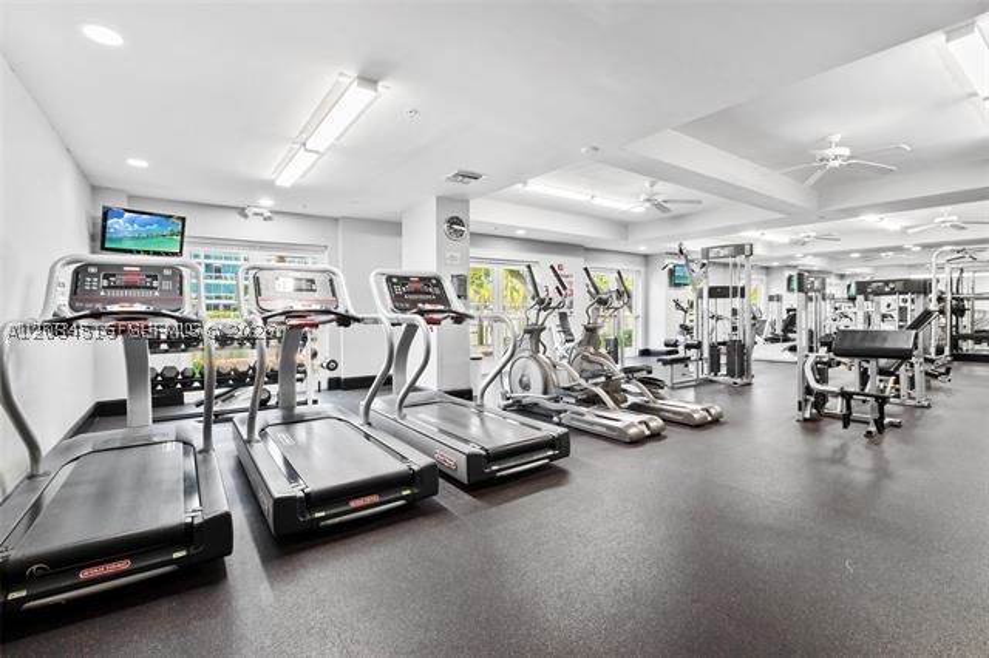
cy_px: 329
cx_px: 494
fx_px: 412
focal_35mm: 15
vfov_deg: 77.3
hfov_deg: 100.4
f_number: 8
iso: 200
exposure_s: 1/1.67
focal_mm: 10
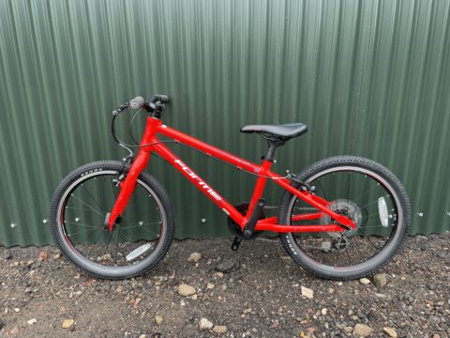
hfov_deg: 67.3
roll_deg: +0.4
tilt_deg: -15.3
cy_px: 169
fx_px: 338
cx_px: 225
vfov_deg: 53.1
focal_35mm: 26
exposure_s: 1/141
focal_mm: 4.2
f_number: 1.6
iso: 32
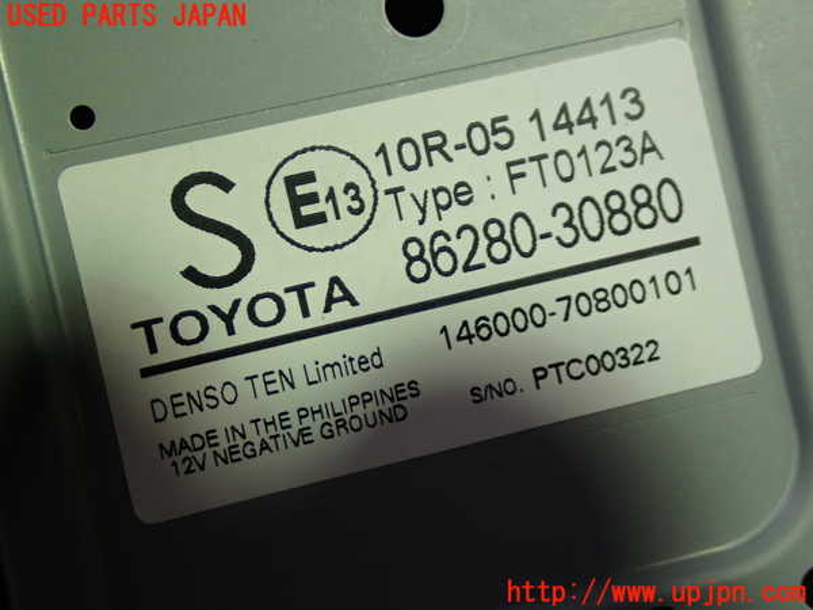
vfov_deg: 27.0
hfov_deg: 35.5
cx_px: 406
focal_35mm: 54
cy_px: 305
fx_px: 1268
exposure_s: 1/50
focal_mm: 9.65
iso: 200
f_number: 3.3
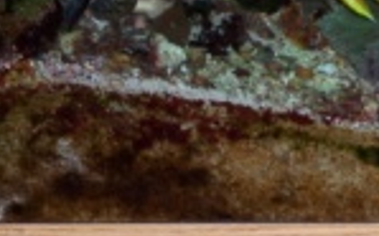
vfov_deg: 5.2
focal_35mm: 249
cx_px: 425
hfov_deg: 8.4
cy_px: -94
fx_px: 2571
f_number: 4
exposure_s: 1/90
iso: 100
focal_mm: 16
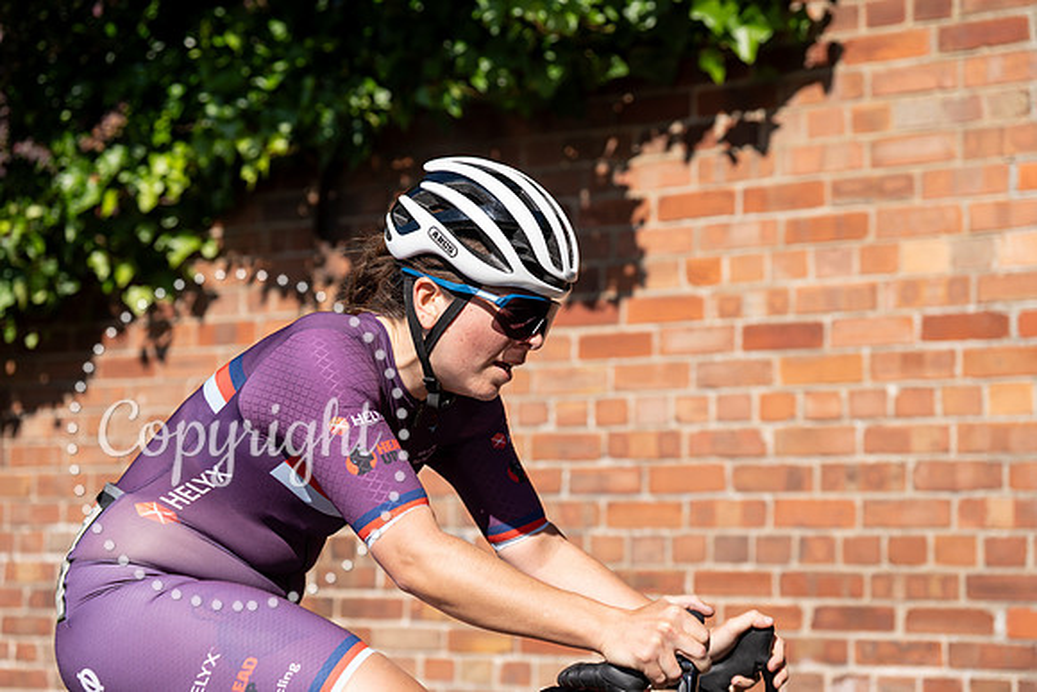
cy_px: 346
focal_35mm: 70
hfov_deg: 28.8
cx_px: 518
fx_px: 2017
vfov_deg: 19.5
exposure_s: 1/1000
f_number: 3.5
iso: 100
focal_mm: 70
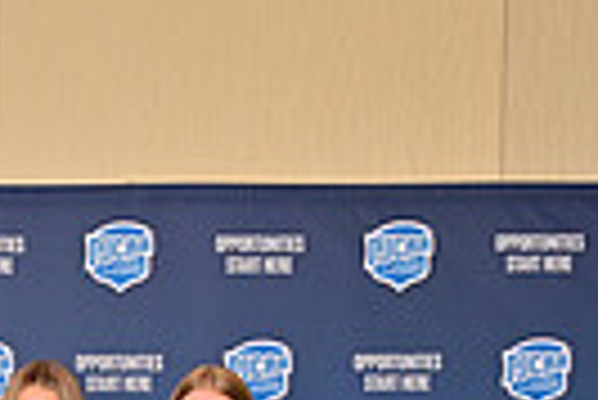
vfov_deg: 9.4
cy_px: 796
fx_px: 2281
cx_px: 13
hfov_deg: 14.7
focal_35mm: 137
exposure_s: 1/125
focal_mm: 31.5
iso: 400
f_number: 11
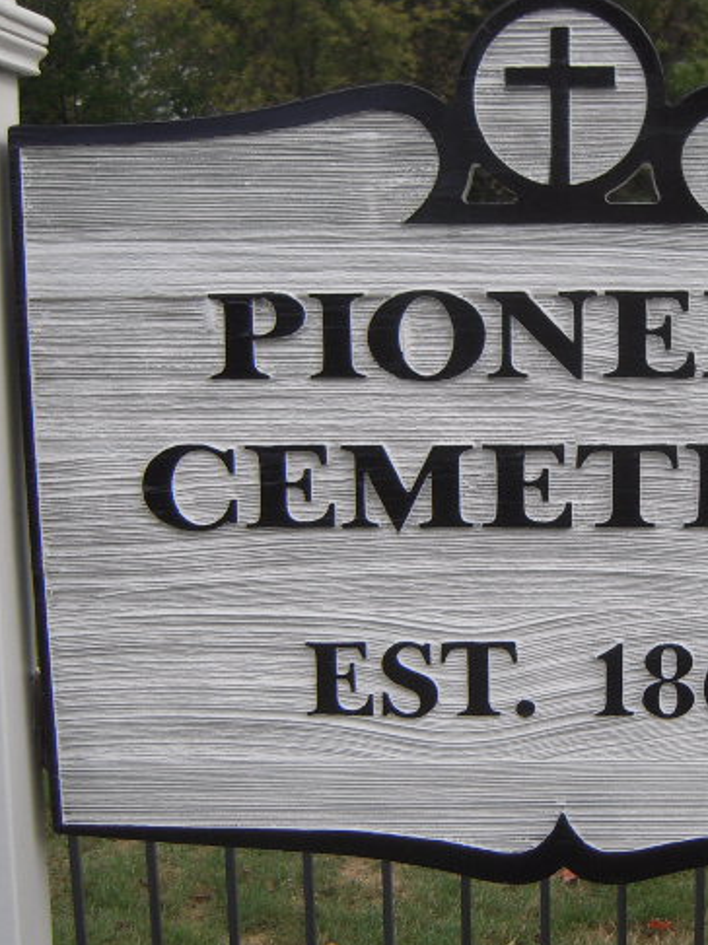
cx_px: 619
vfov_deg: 32.6
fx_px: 1610
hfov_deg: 24.2
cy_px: 578
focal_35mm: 59
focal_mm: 5
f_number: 5.4
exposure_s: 1/250
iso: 100
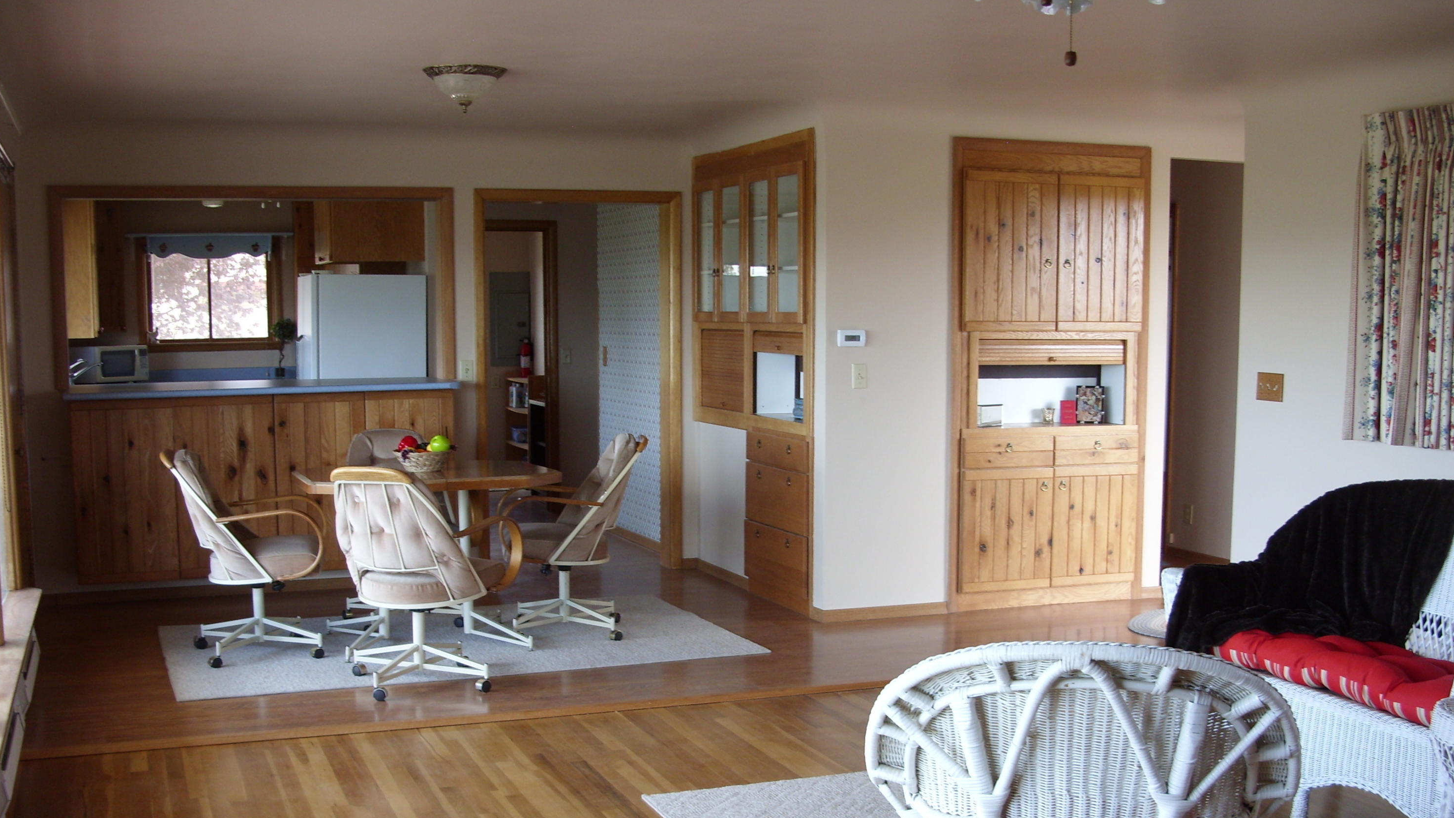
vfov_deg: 28.2
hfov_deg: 48.4
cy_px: 547
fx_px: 1619
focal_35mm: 42
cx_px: 731
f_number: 2.8
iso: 50
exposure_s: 1/36
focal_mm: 6.3
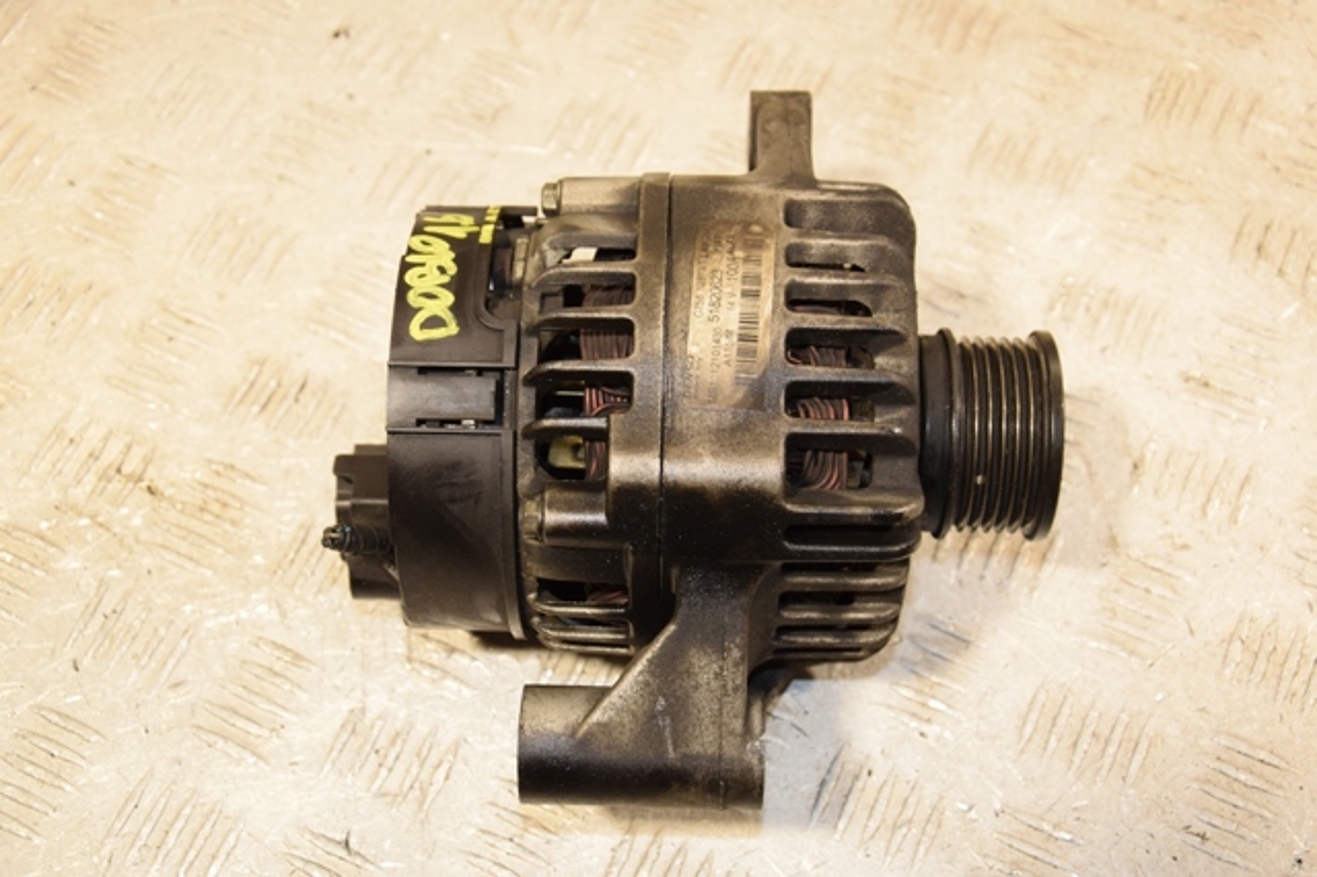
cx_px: 658
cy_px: 438
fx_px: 1920
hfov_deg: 37.9
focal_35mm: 52
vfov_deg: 25.7
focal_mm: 35
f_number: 5.6
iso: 800
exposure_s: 1/200
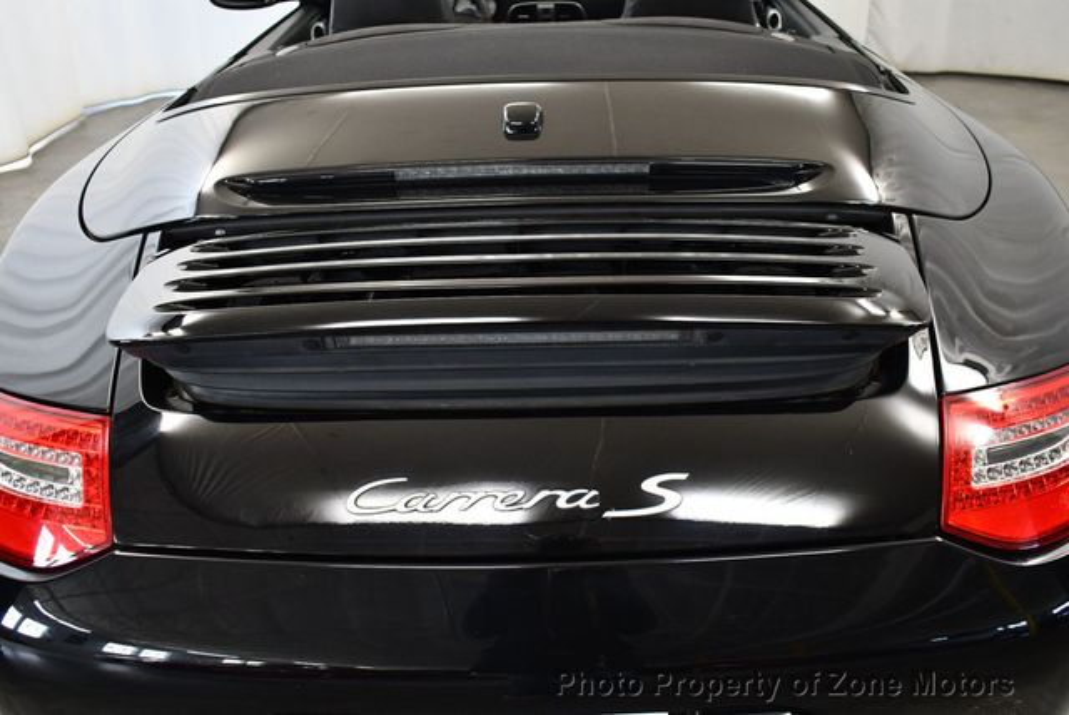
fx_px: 1070
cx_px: 534
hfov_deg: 53.1
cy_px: 358
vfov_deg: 36.9
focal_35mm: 36
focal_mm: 18
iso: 1250
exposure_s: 1/125
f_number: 3.5
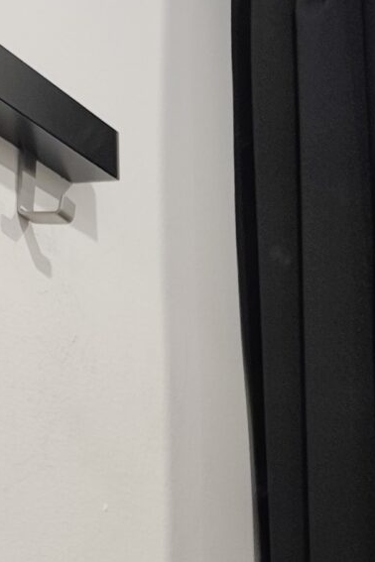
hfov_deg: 10.9
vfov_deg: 17.0
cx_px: 870
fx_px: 1687
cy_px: 864
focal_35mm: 108
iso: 250
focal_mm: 6.19
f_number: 1.65
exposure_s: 1/33.3
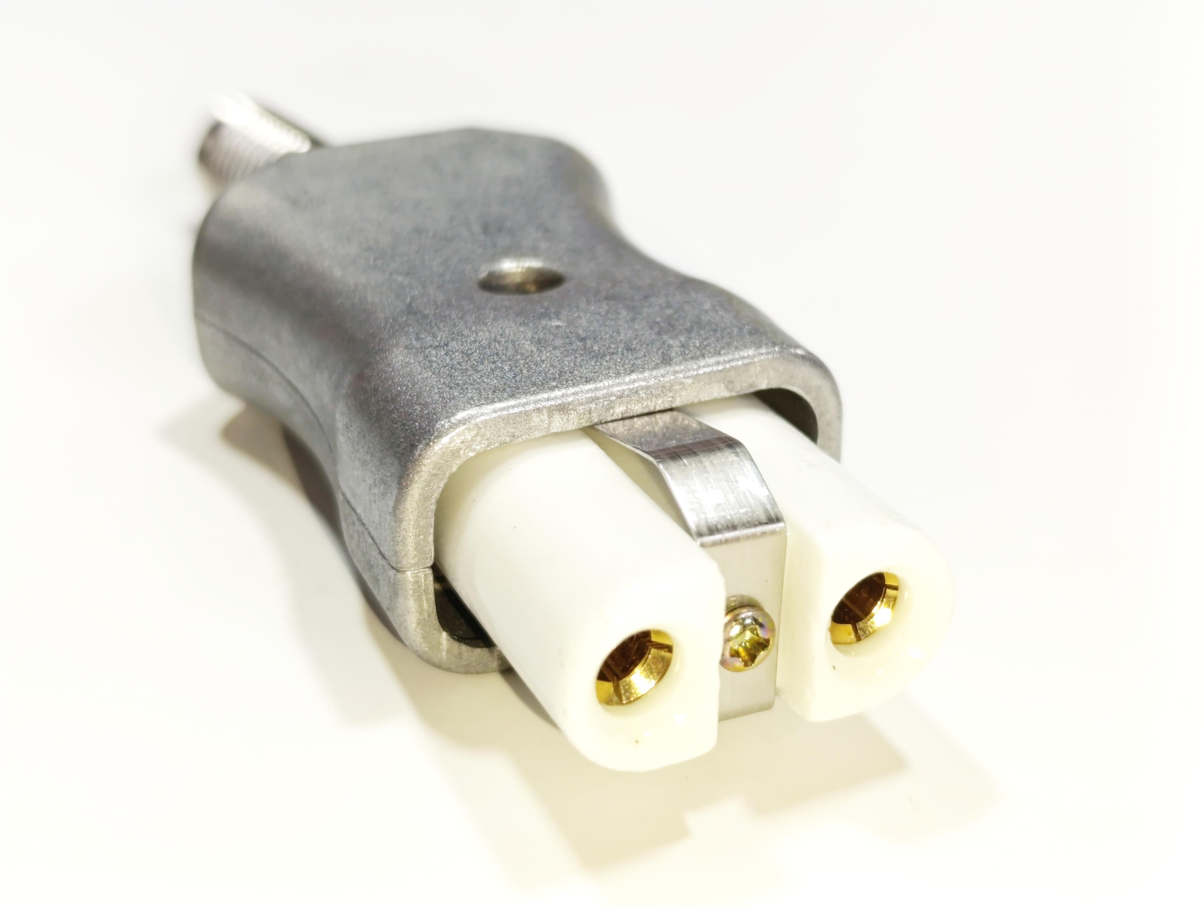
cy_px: 454
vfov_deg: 59.0
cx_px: 602
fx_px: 801
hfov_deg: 73.8
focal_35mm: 23
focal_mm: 6.14
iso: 400
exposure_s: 1/100
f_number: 1.6
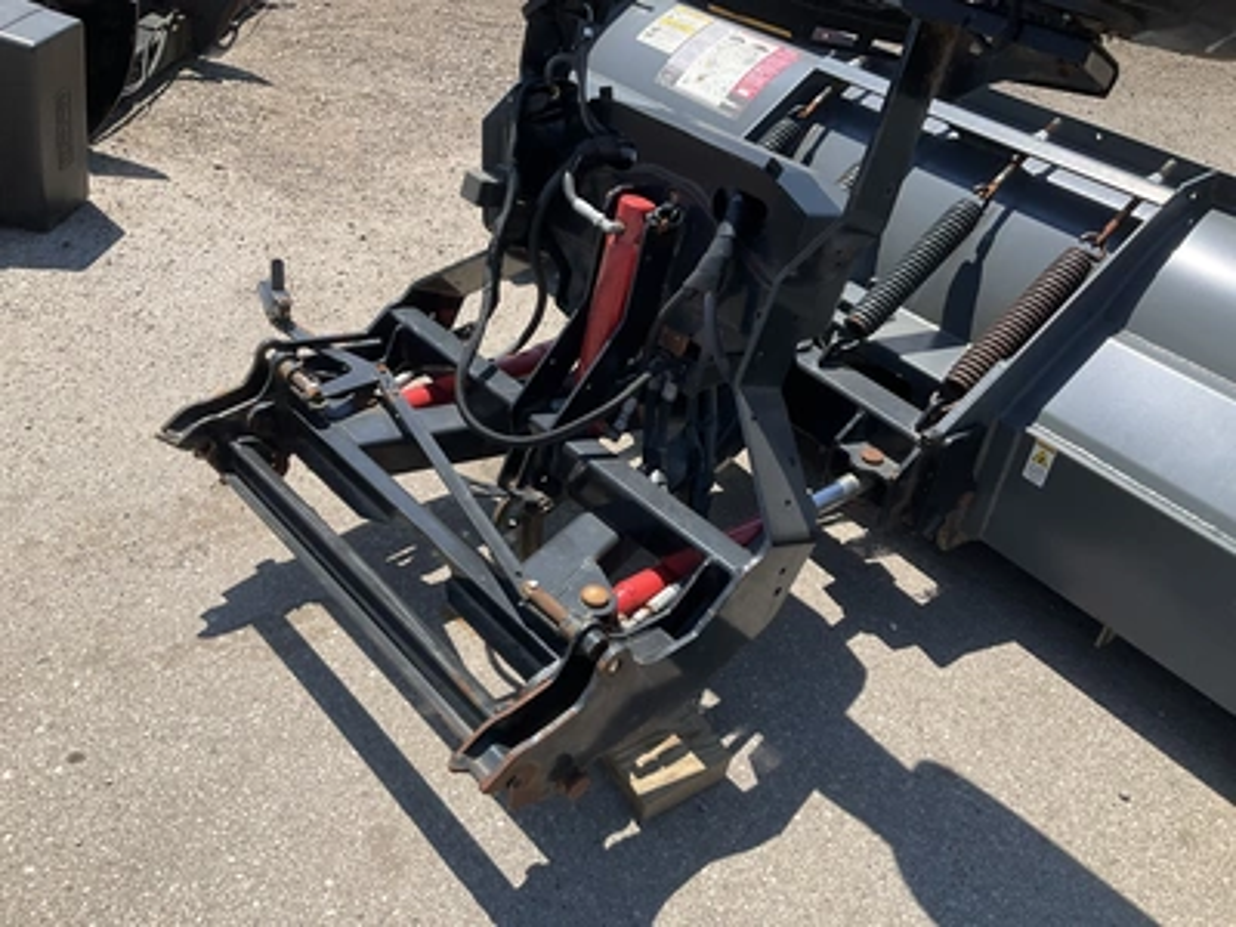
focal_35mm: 29
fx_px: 1035
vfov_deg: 48.2
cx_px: 618
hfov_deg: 61.7
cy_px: 464
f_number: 1.8
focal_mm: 3
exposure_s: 1/1055
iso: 25
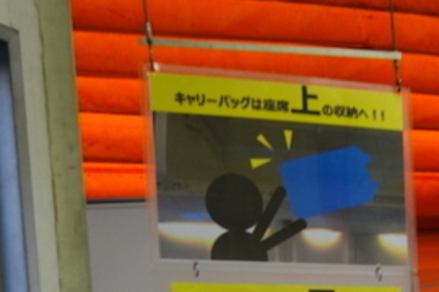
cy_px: 548
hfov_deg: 17.9
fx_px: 1293
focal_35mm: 106
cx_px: 580
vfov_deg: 11.8
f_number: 1.8
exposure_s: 1/50
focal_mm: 10.4
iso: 125
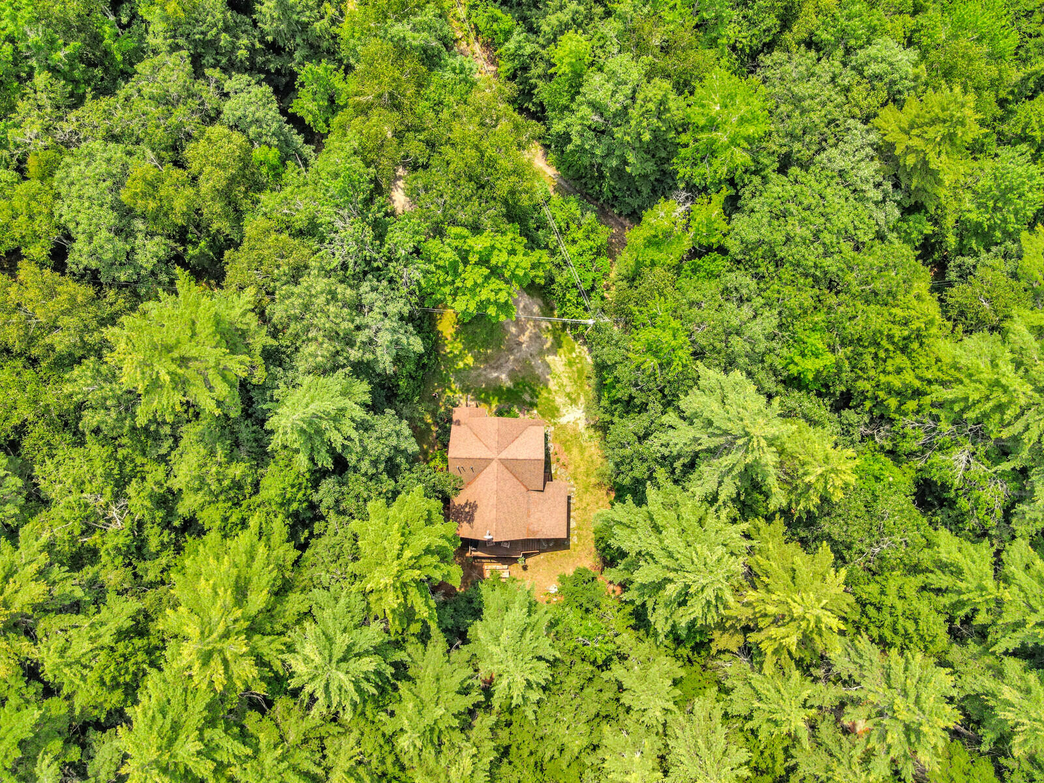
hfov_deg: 71.6
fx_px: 724
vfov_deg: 56.8
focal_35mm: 24
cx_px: 522
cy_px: 392
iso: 200
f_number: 2.8
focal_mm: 4.5
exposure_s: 1/640
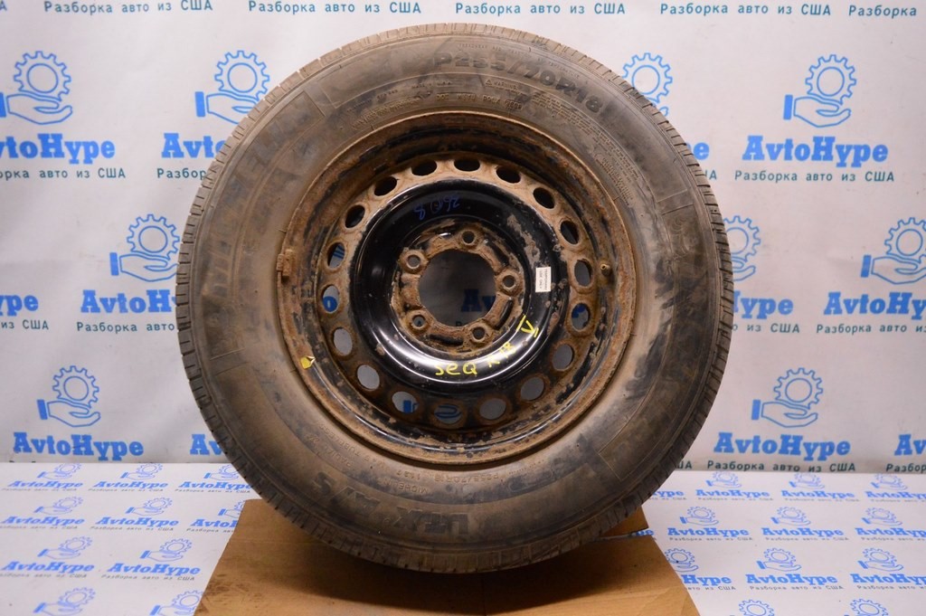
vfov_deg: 47.9
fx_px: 694
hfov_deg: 67.4
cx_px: 463
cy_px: 308
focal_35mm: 27
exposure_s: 1/400
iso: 3200
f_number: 3.5
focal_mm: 18
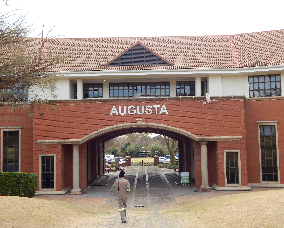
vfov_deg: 36.5
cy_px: 111
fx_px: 345
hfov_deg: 44.8
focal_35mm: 41
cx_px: 139
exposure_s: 1/250
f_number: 3.4
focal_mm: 6.8
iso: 125
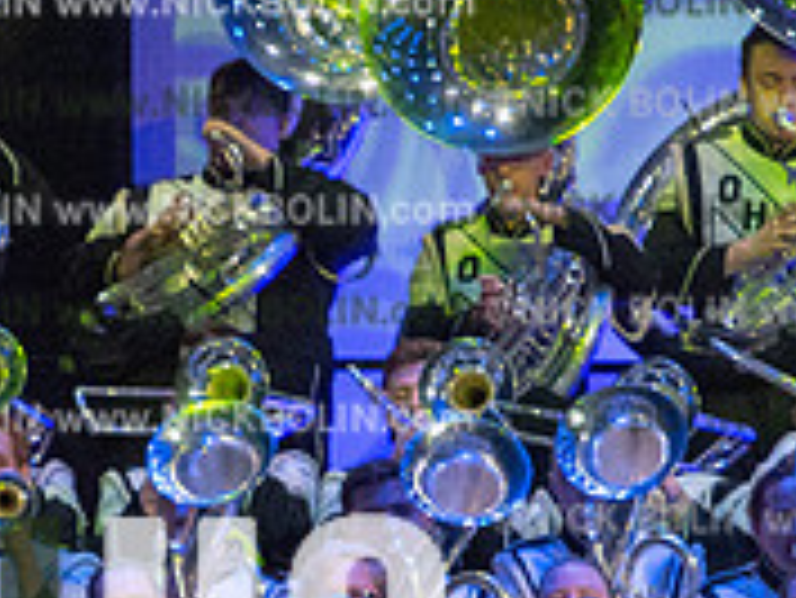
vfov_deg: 2.0
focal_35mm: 755
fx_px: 17373
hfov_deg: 2.6
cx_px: 126
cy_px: 728
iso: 8000
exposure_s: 1/320
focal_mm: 240
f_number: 5.6
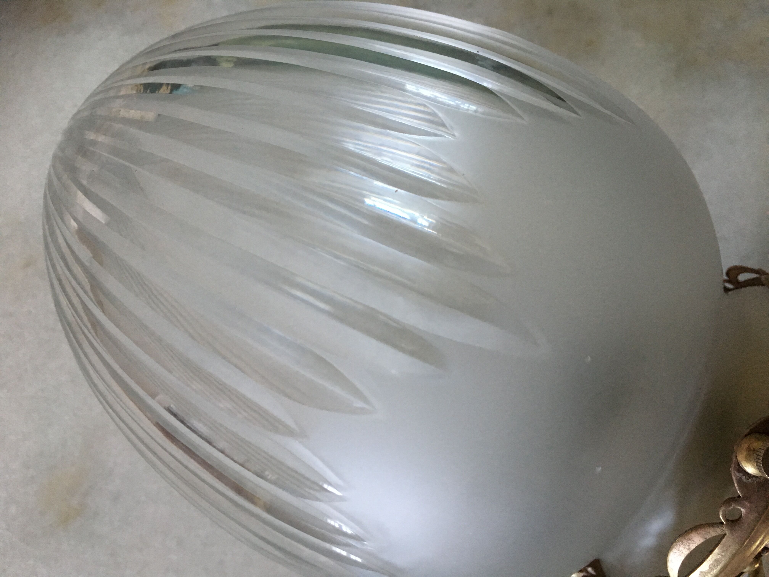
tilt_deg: -82.5
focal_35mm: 29
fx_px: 644
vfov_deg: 48.2
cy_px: 288
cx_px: 384
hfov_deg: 61.7
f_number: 2.2
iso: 200
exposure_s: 1/33
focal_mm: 4.15
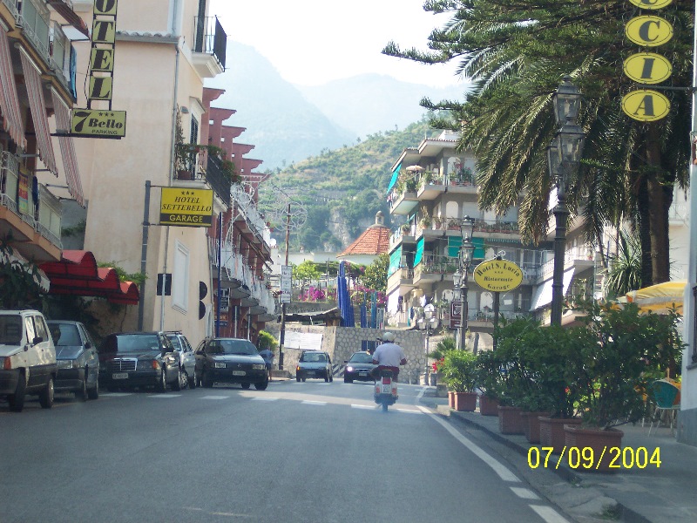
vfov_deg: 14.6
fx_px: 2034
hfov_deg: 19.4
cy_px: 262
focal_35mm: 101
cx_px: 348
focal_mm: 21.3
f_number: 4.8
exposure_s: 1/250
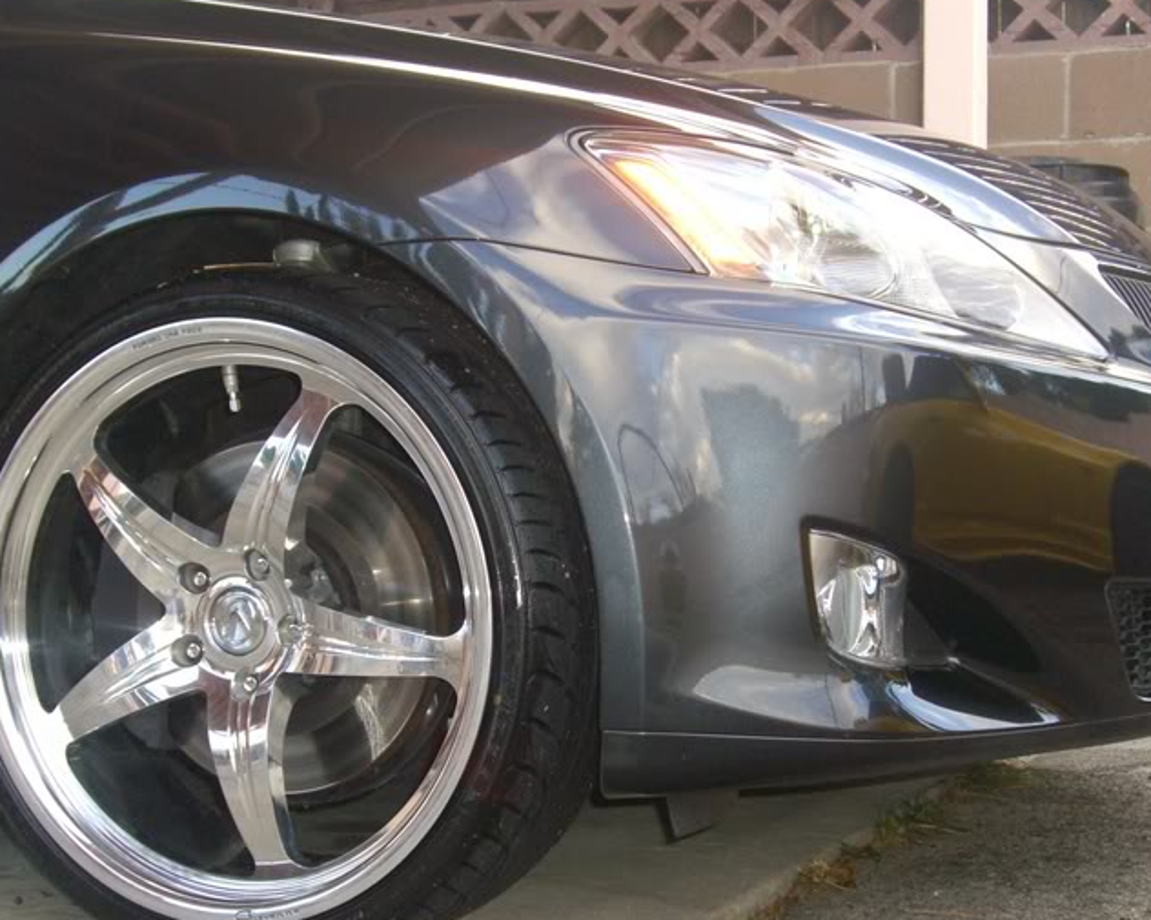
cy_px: 519
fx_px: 2315
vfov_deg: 22.5
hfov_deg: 27.9
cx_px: 594
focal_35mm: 68
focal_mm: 11.5
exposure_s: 1/125
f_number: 3.4
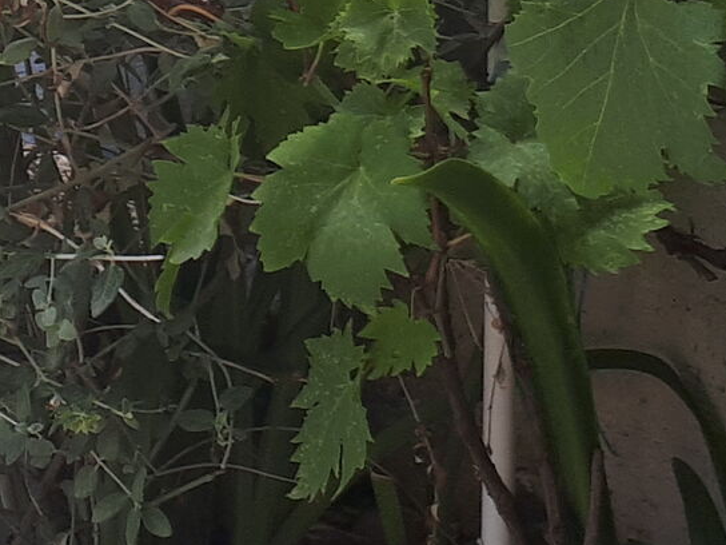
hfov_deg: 14.2
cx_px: 223
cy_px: -784
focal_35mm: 139
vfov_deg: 9.4
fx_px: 2915
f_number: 1.9
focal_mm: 3.6
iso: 40
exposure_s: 1/143
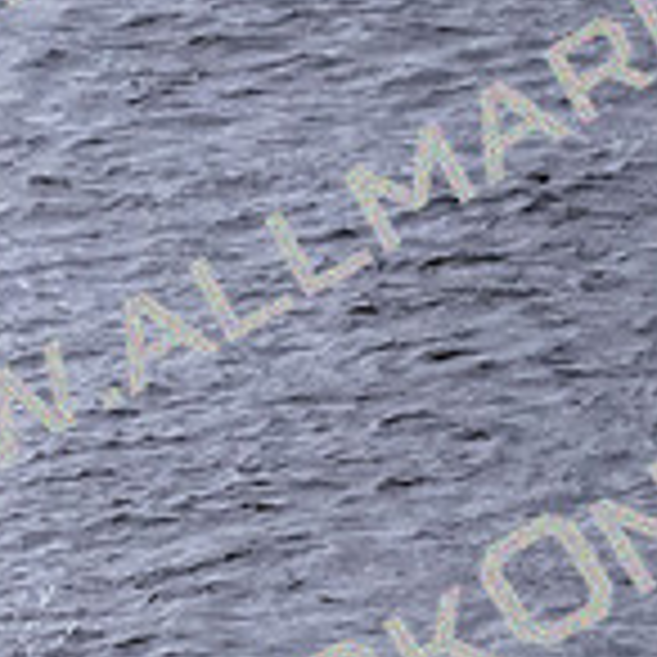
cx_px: -634
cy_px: 680
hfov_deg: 1.7
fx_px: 21752
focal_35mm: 1013
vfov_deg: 1.7
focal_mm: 200
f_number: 2.8
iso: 4000
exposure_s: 1/2000
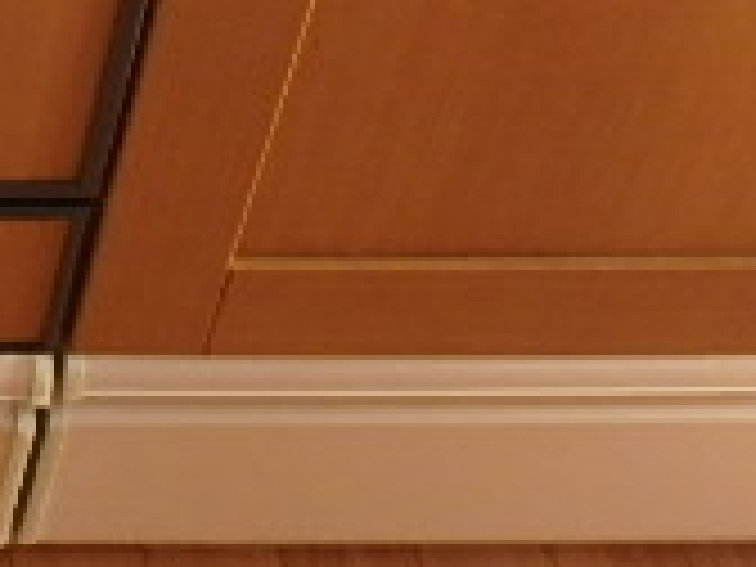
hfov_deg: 20.0
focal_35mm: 80
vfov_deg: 17.2
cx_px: -468
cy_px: -198
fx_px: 1747
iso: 320
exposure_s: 1/30
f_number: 3.5
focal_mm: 3.7
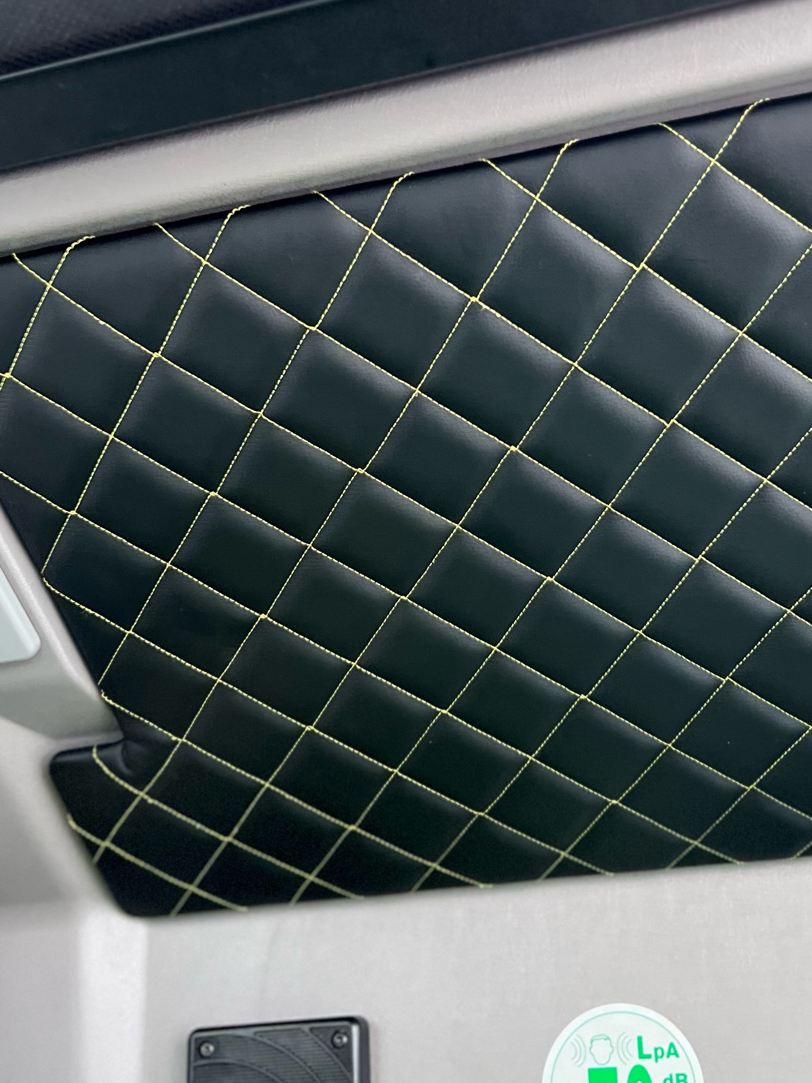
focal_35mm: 46
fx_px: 1439
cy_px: 472
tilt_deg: +57.2
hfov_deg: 31.4
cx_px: 501
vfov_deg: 41.2
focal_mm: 5.7
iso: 500
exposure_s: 1/60
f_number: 1.5
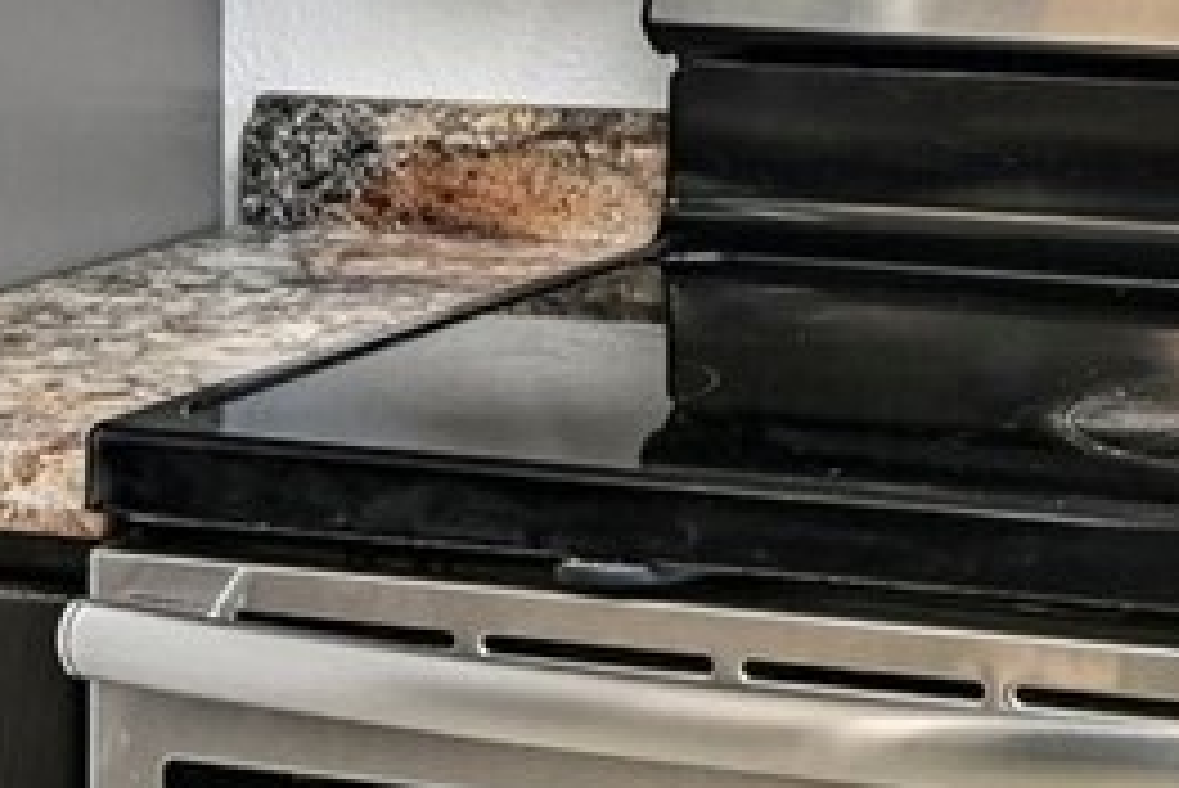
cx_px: 1141
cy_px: -448
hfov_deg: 16.3
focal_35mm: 123
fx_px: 4030
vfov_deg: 10.7
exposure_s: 1/8
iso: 400
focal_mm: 19
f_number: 8
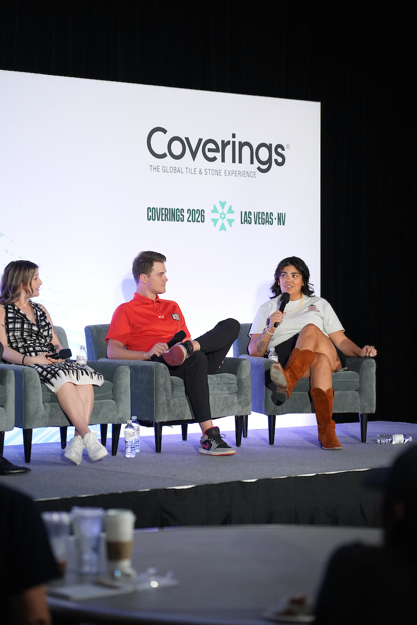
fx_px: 1598
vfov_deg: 22.1
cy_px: 312
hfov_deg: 14.9
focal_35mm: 92
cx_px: 208
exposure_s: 1/200
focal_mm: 92
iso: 2500
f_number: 2.8
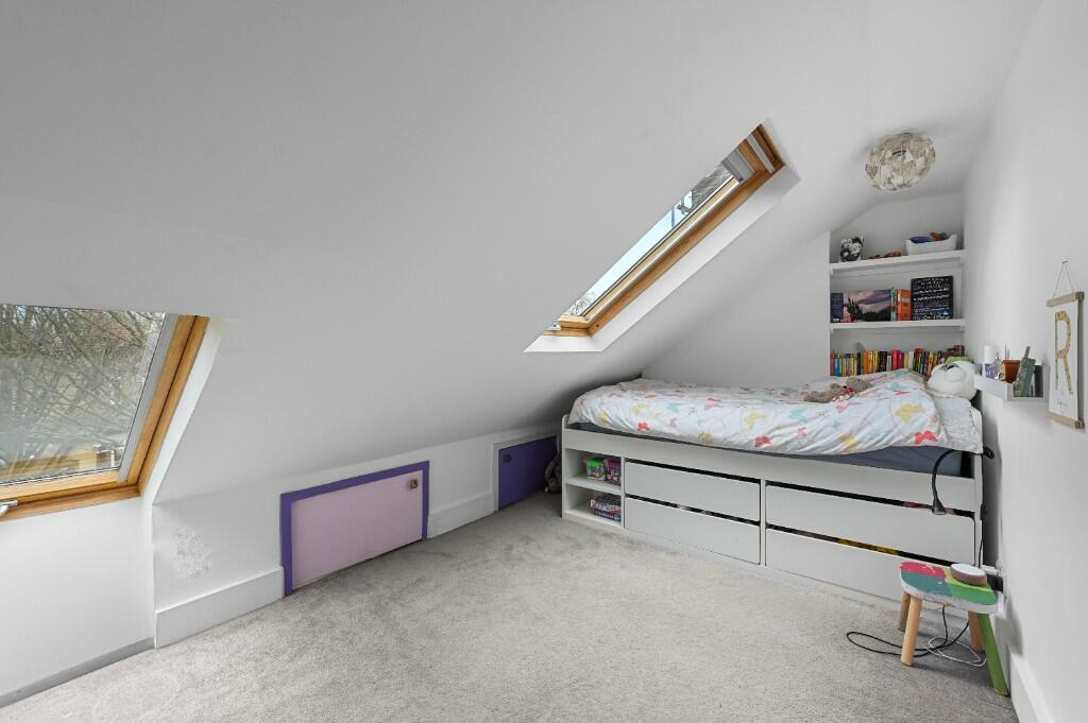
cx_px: 544
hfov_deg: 104.3
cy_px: 362
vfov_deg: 81.1
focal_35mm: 14
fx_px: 423
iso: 400
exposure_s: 1/50
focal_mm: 14
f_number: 8
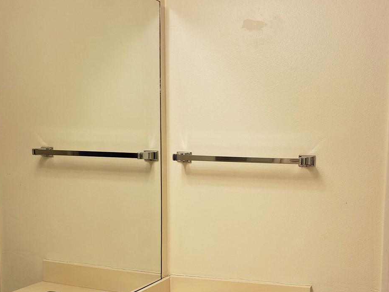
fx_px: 506
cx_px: 272
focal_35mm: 45
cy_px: 210
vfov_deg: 31.7
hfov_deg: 41.3
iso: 50
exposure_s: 1/60
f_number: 2.4
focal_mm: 4.3
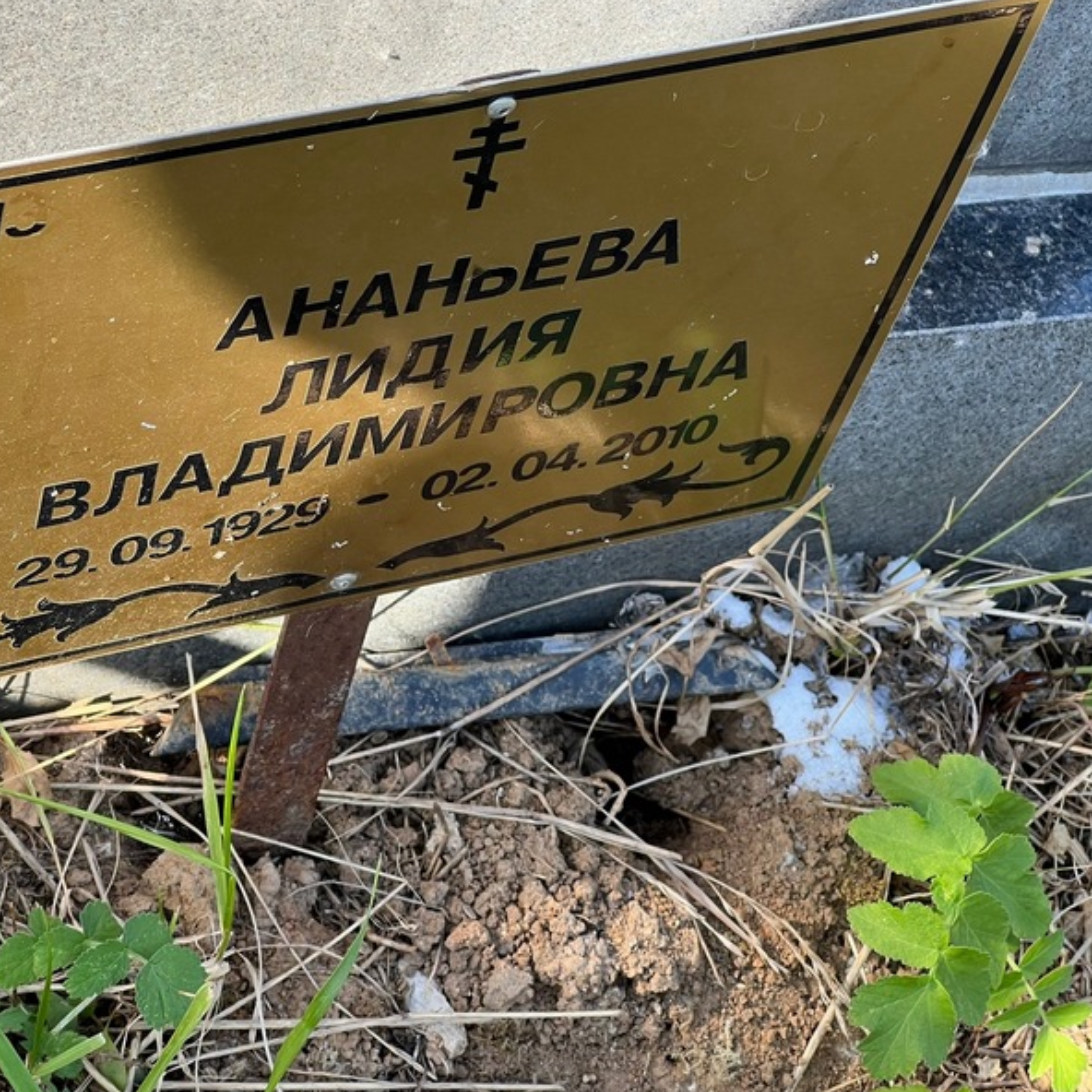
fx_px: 3284
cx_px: 422
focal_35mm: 92
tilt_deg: -50.4
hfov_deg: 18.9
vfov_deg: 18.9
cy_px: 546
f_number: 2.8
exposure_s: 1/99
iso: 32
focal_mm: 9
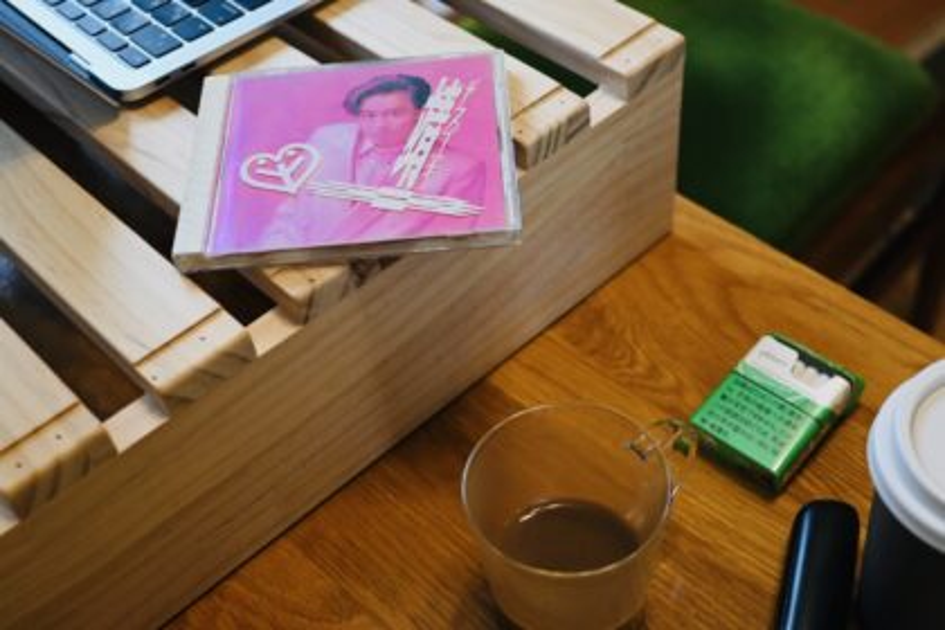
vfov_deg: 31.9
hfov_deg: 46.4
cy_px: 315
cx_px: 472
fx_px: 1102
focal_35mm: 42
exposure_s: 1/125
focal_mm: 28
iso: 500
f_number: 2.8
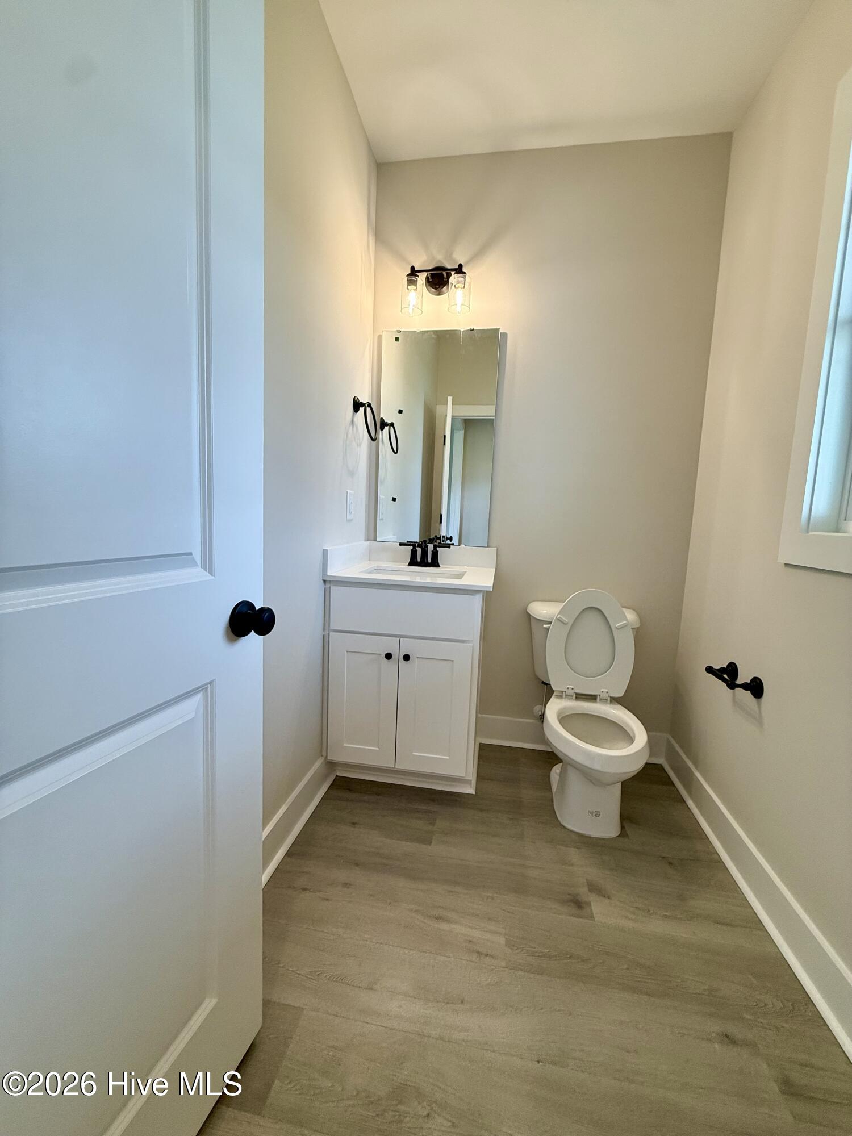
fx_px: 459
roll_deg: -2.8
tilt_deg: -6.9
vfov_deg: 102.1
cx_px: 426
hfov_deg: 85.7
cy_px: 568
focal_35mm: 14
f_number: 2.2
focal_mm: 2.22
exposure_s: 1/120
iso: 125
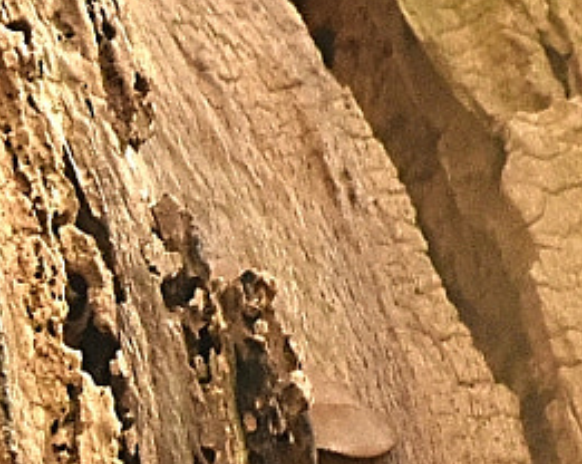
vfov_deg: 0.5
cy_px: 1053
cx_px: -1131
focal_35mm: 2882
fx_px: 49568
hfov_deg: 0.7
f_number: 5.6
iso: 1800
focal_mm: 500
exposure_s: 1/500
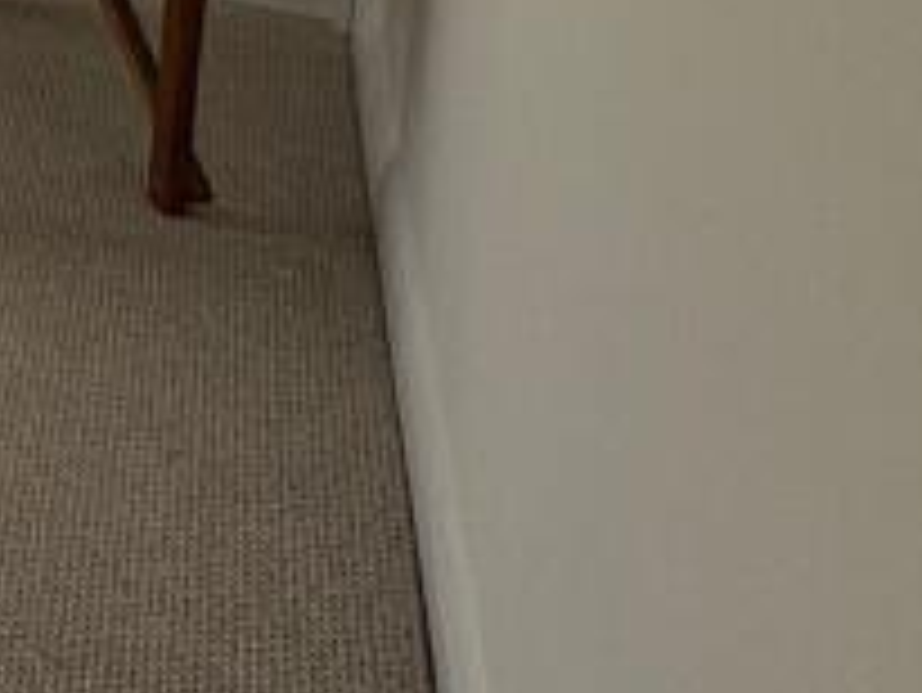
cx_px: -1169
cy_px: -630
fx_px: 1866
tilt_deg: -6.9
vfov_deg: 16.7
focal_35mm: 70
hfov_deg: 16.2
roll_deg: +1.3
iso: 40
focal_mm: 2.22
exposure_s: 1/1006
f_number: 2.2
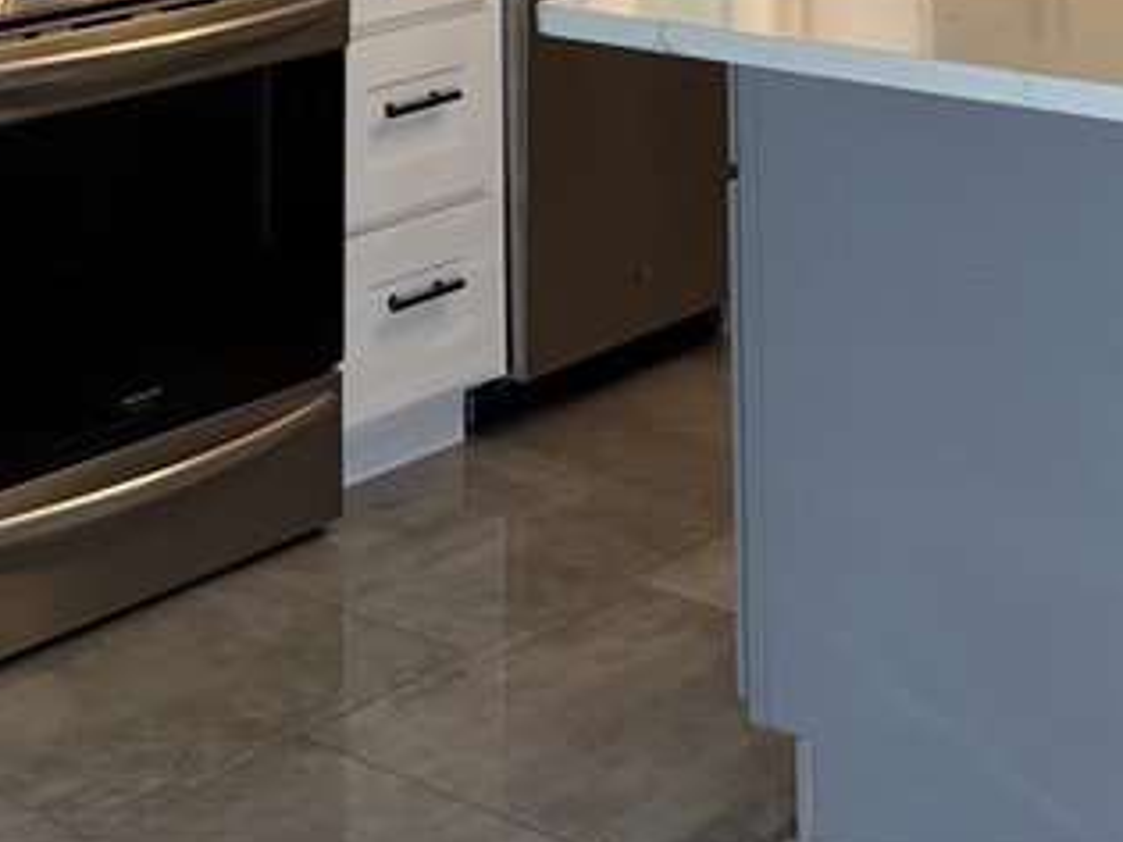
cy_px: -510
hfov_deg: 25.0
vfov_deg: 16.7
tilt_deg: +1.2
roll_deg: +0.8
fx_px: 2529
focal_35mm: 78
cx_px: 567
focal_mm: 6.76
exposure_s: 1/120
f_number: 1.78
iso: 125
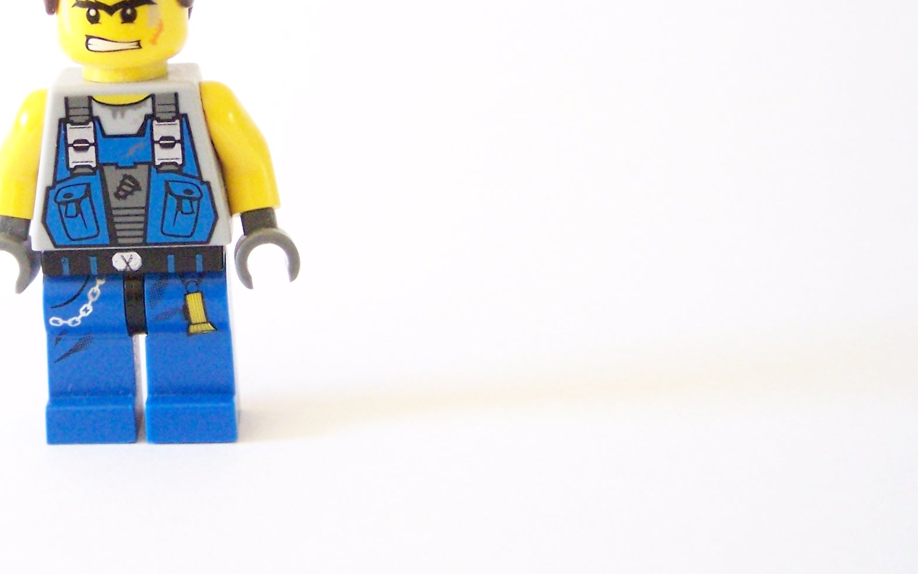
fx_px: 1751
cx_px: 164
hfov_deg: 28.6
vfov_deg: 18.5
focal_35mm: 70
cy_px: 140
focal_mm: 6.7
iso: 400
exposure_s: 1/90
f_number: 2.8
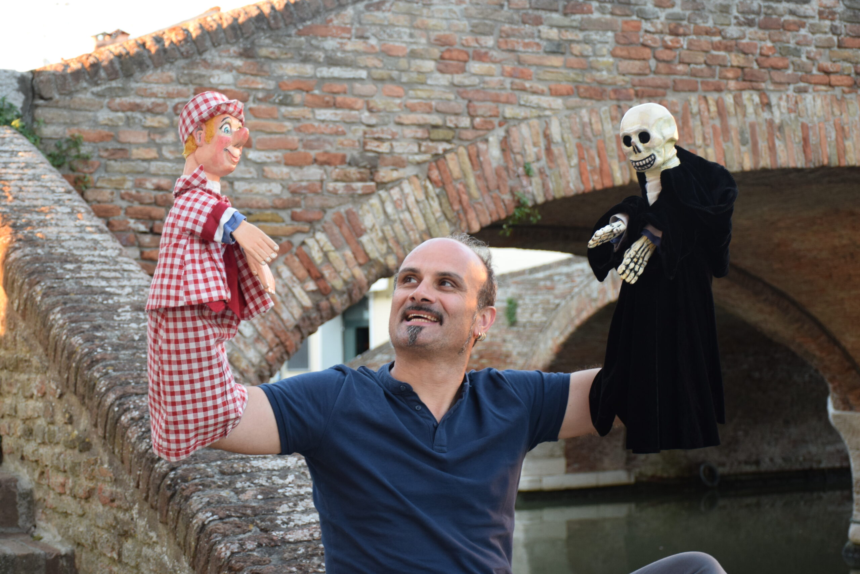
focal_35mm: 63
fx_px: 1505
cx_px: 430
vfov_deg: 21.6
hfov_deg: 31.9
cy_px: 287
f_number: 4.5
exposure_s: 1/60
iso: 640
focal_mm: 42
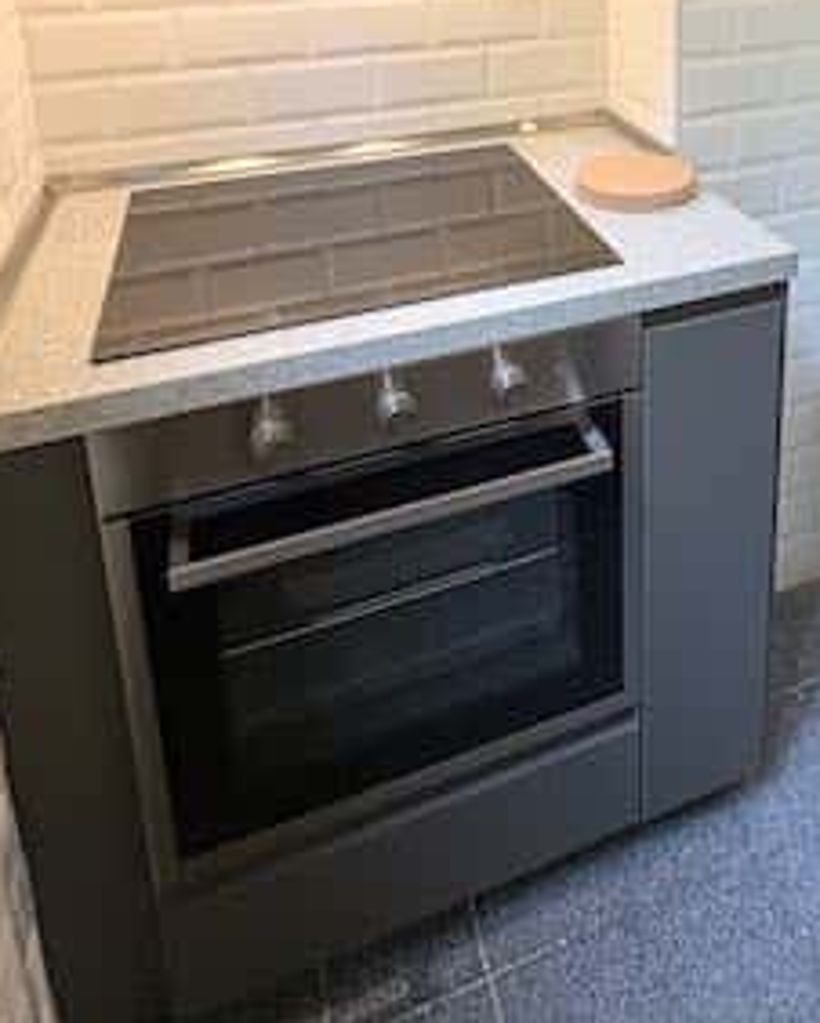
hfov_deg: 45.4
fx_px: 939
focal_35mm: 31
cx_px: 624
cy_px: 69
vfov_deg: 49.6
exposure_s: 1/99
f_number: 2.2
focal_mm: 2.22
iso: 125
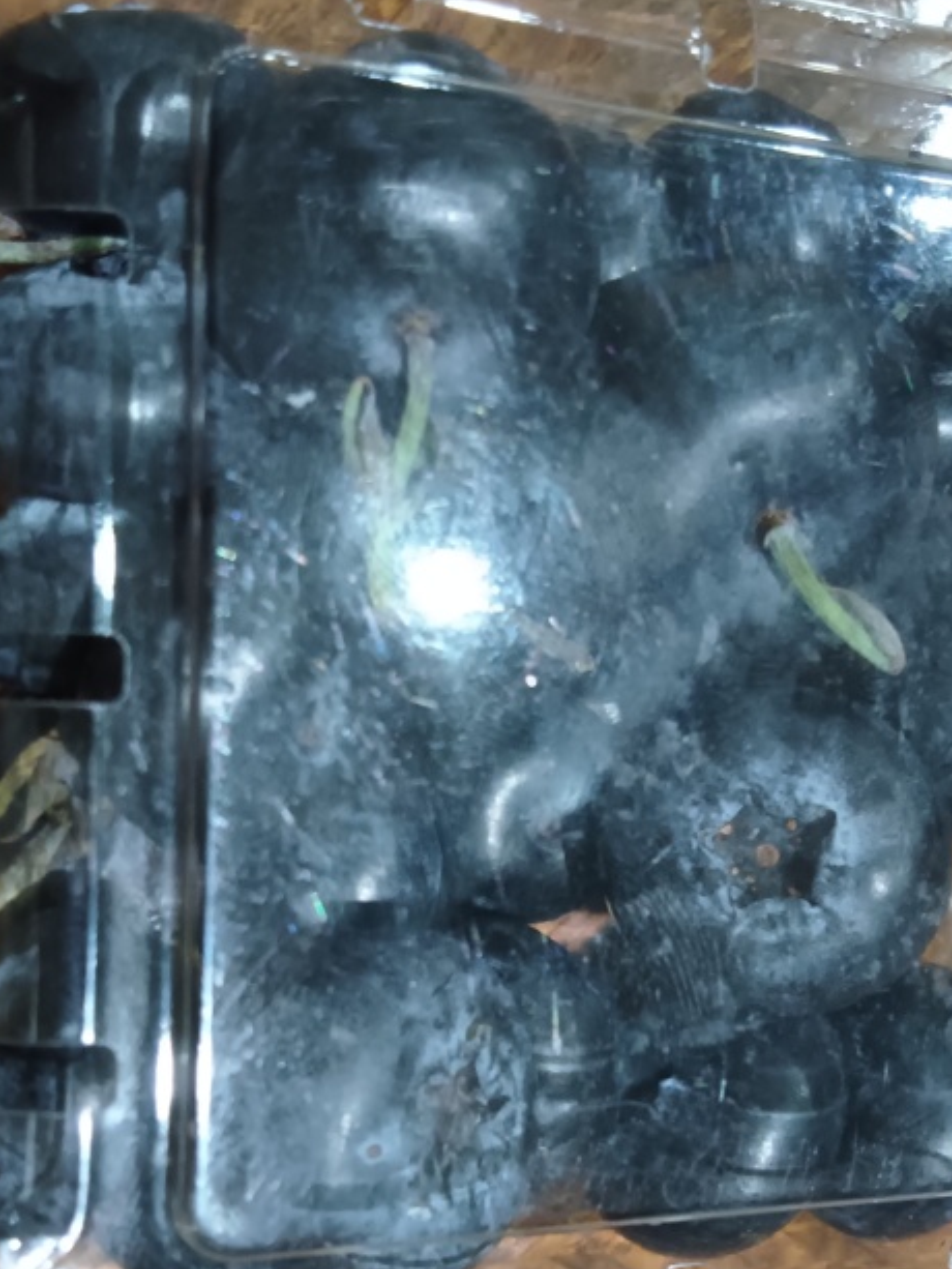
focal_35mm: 47
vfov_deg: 40.1
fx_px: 1723
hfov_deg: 30.9
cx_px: 476
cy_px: 819
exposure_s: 1/20
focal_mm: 3.66
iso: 3084
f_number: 2.2
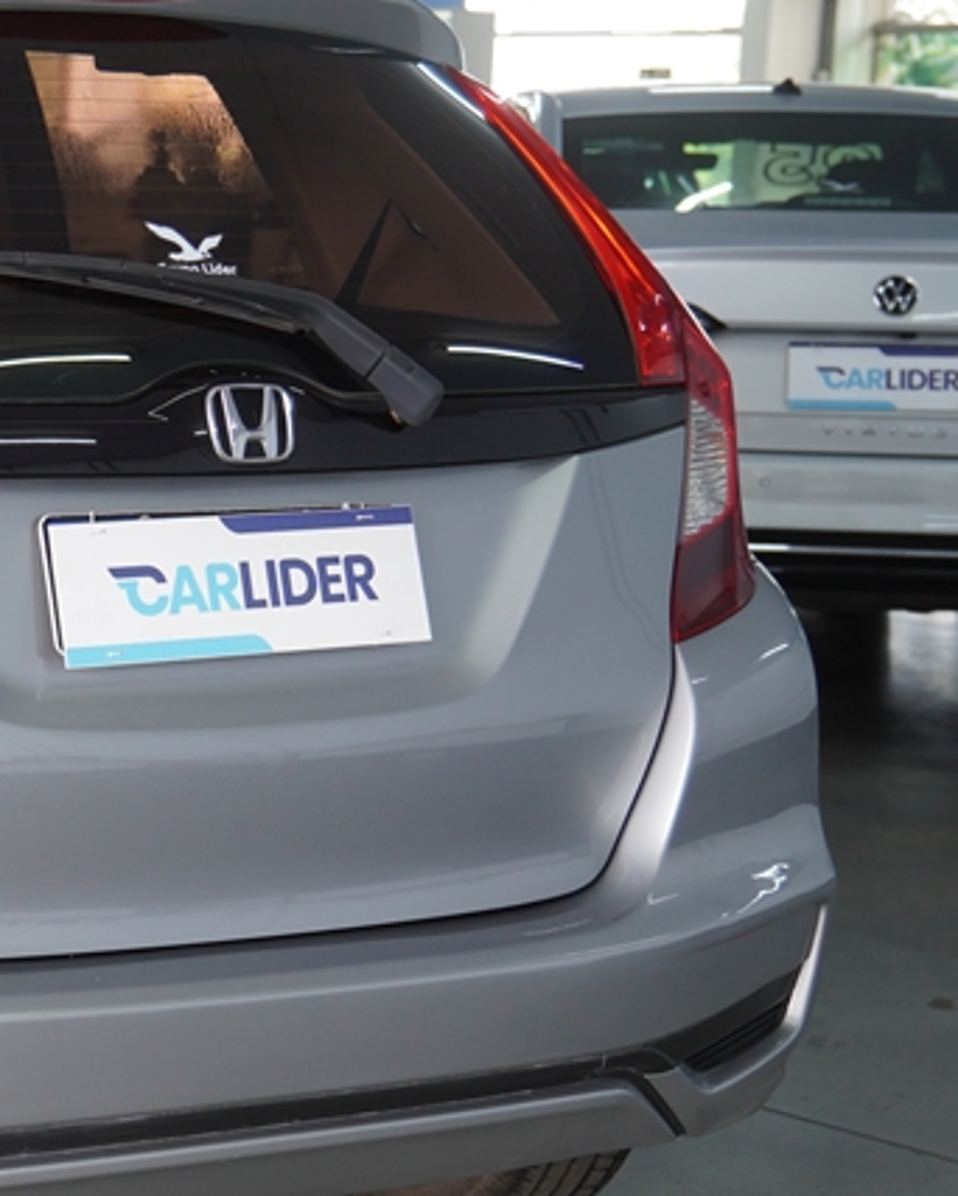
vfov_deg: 21.0
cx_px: -227
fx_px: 3227
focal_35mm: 91
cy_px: 660
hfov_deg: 16.1
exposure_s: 1/50
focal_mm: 27
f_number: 2.8
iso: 200
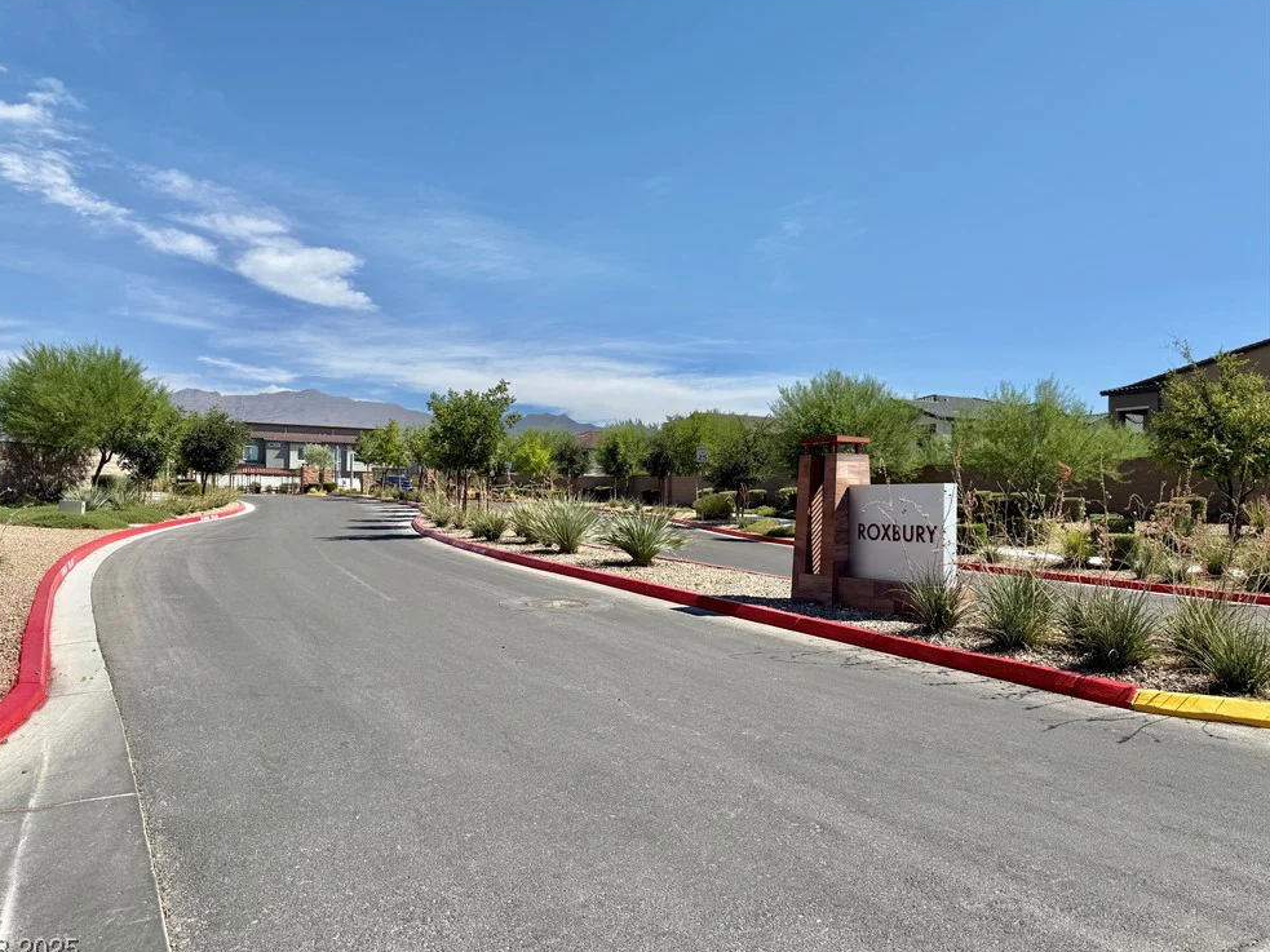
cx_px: 610
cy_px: 482
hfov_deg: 69.4
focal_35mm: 25
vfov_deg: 54.9
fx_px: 917
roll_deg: -0.4
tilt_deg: +1.6
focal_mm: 6.76
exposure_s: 1/6173
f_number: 1.78
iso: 80
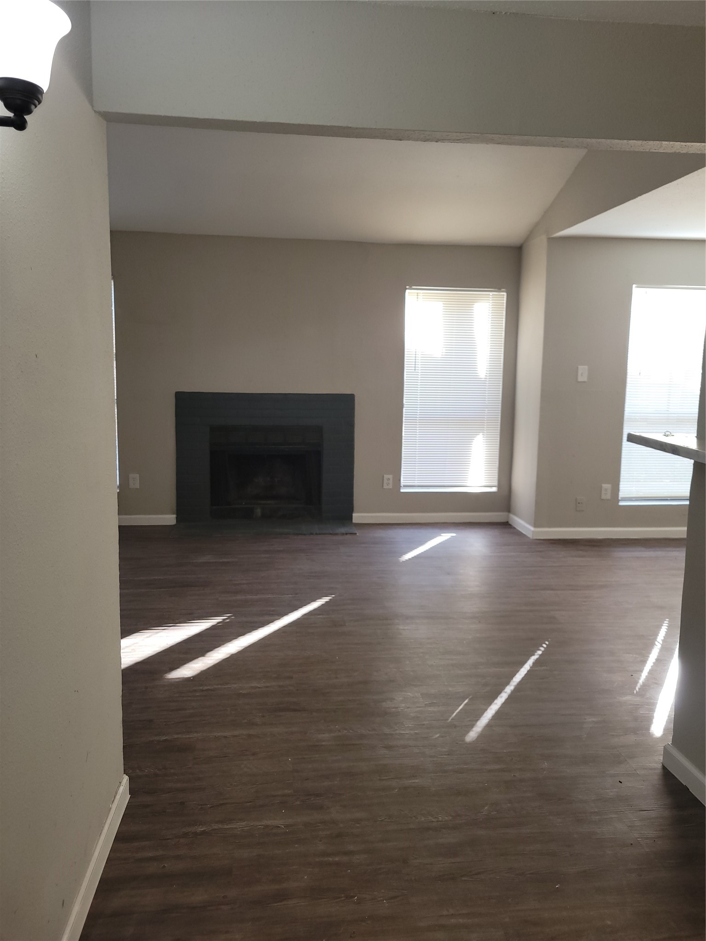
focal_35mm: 26
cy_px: 470
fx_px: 707
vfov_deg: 67.3
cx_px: 353
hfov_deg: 53.1
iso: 64
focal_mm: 5.4
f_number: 1.8
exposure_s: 1/50
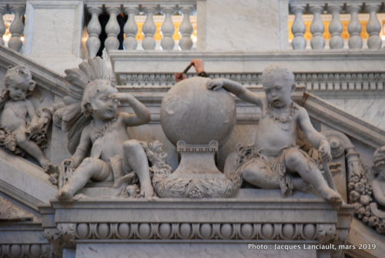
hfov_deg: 21.9
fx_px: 996
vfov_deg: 14.8
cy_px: 129
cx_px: 192
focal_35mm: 93
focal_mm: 62
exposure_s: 1/15
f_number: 4.5
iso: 800
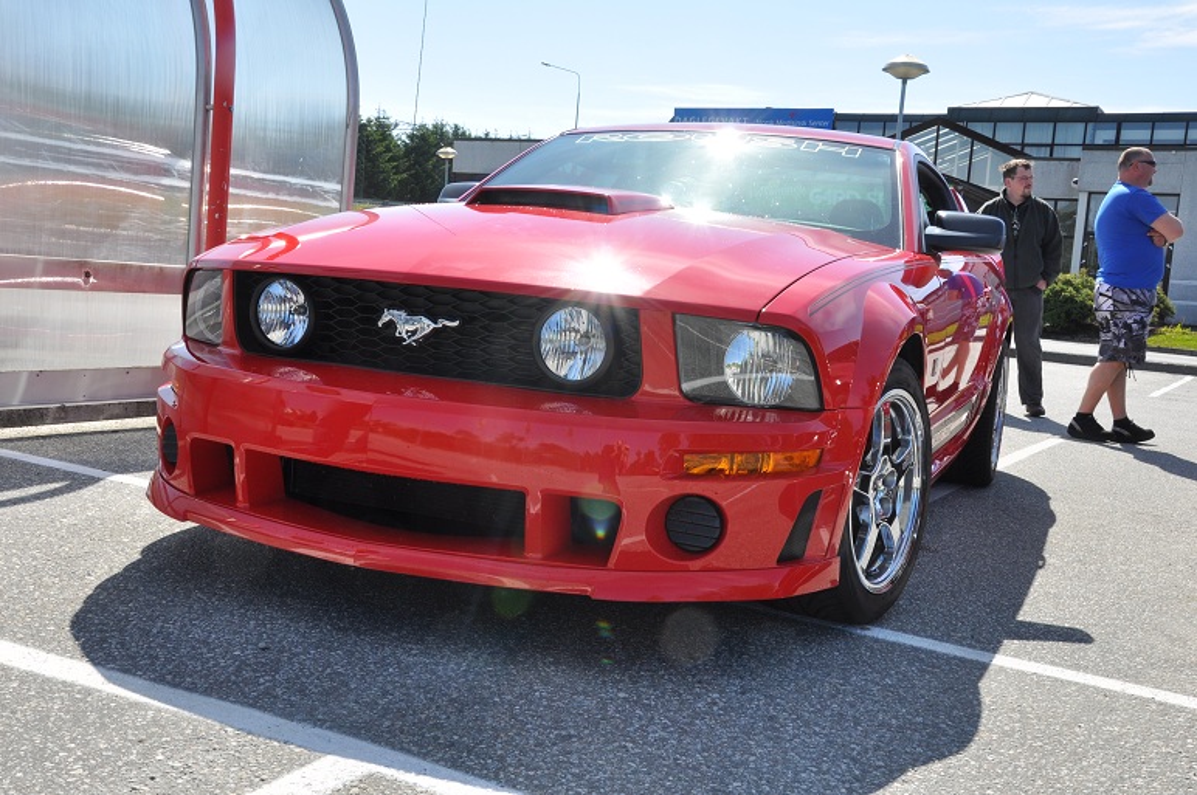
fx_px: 1295
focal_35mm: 39
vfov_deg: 34.1
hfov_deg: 49.6
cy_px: 398
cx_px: 598
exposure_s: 1/125
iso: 200
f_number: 11
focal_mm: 26
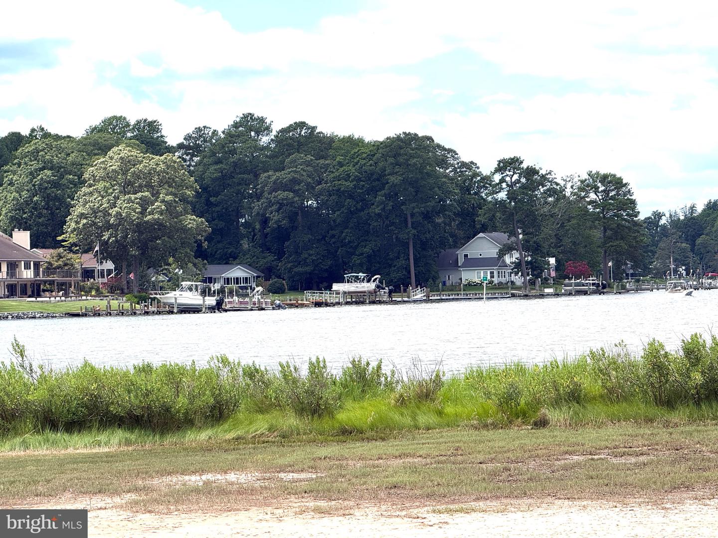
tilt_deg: +0.5
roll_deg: +0.6
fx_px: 2489
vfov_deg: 12.3
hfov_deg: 16.4
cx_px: 359
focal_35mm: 120
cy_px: 269
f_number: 2.8
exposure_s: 1/1577
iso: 50
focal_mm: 15.66
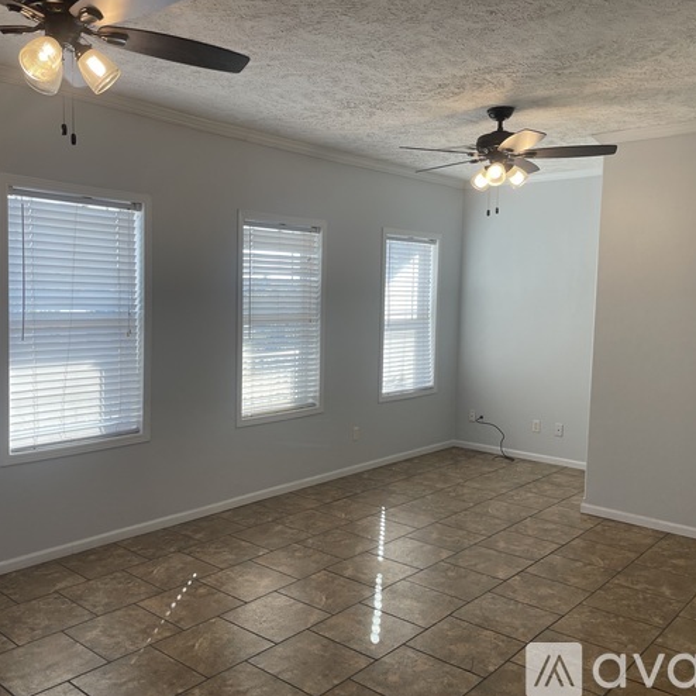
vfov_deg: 52.5
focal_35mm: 31
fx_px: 705
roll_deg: -0.4
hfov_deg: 52.2
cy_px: 347
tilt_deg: -2.7
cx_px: 284
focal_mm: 4.2
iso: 32
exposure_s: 1/120
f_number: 1.6
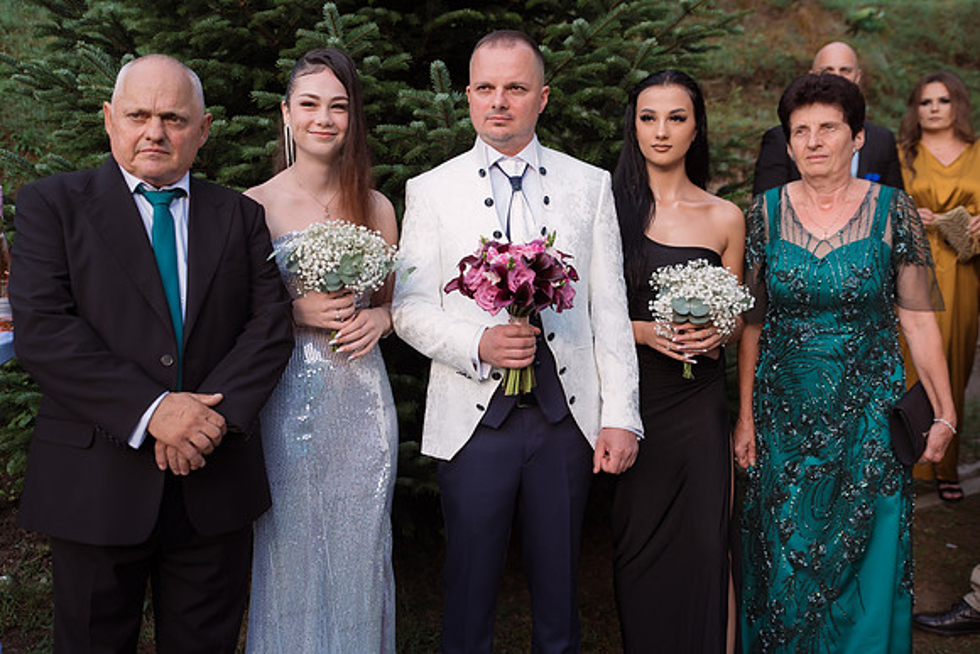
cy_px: 312
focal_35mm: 40
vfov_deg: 33.6
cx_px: 468
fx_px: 1081
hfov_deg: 48.7
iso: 320
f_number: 3.5
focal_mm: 38
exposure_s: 1/320
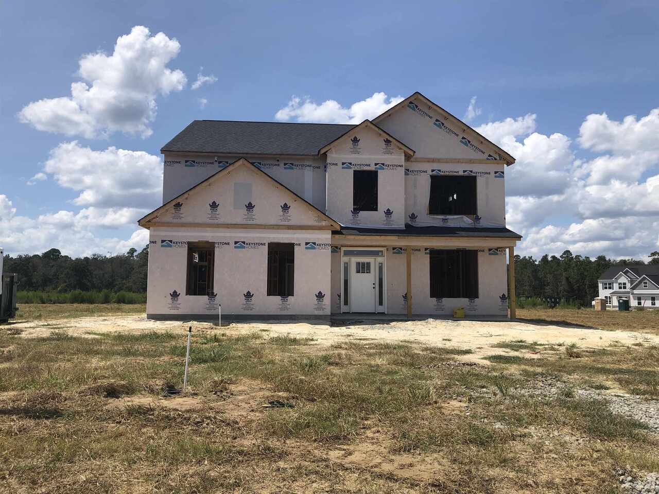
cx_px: 330
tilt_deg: +5.3
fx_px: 533
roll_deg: -0.6
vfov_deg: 49.7
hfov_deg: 63.4
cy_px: 247
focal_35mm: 28
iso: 25
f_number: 1.8
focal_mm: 3.99
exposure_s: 1/3040
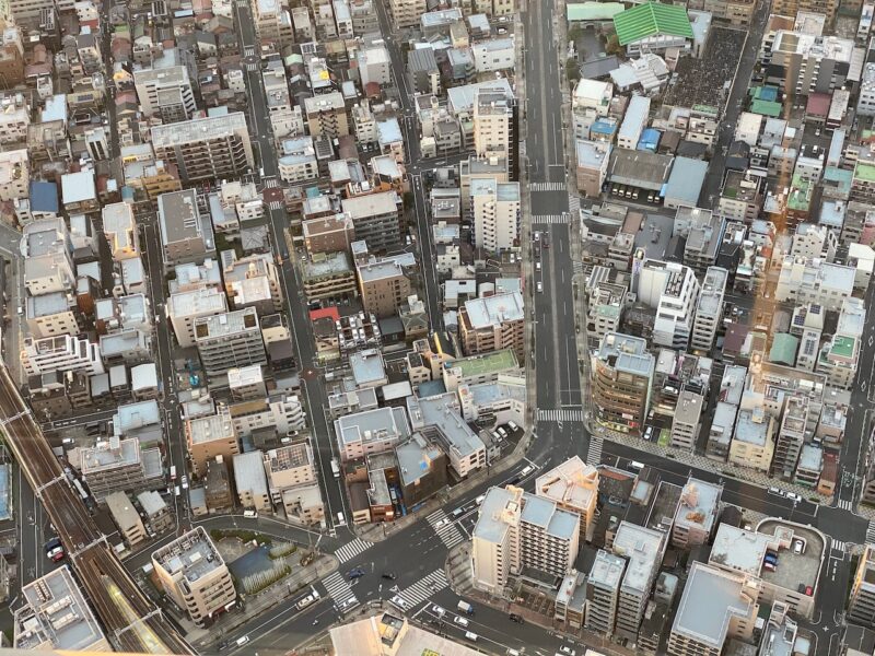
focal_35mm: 52
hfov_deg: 36.8
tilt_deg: -51.3
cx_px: 438
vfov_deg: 28.0
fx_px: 1314
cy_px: 328
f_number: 2
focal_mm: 6
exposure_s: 1/79
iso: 160
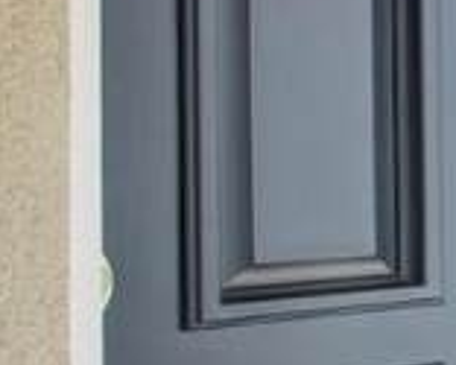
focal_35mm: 108
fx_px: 1458
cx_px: 1812
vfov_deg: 14.3
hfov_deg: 8.3
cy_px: 127
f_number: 14
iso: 100
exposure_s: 1/80
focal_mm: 14
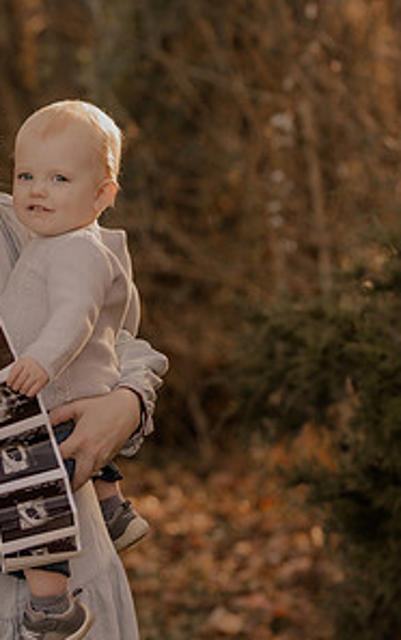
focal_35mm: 169
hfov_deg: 7.7
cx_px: -129
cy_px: 348
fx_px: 2951
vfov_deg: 12.4
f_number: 2.8
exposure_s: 1/400
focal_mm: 85
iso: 200
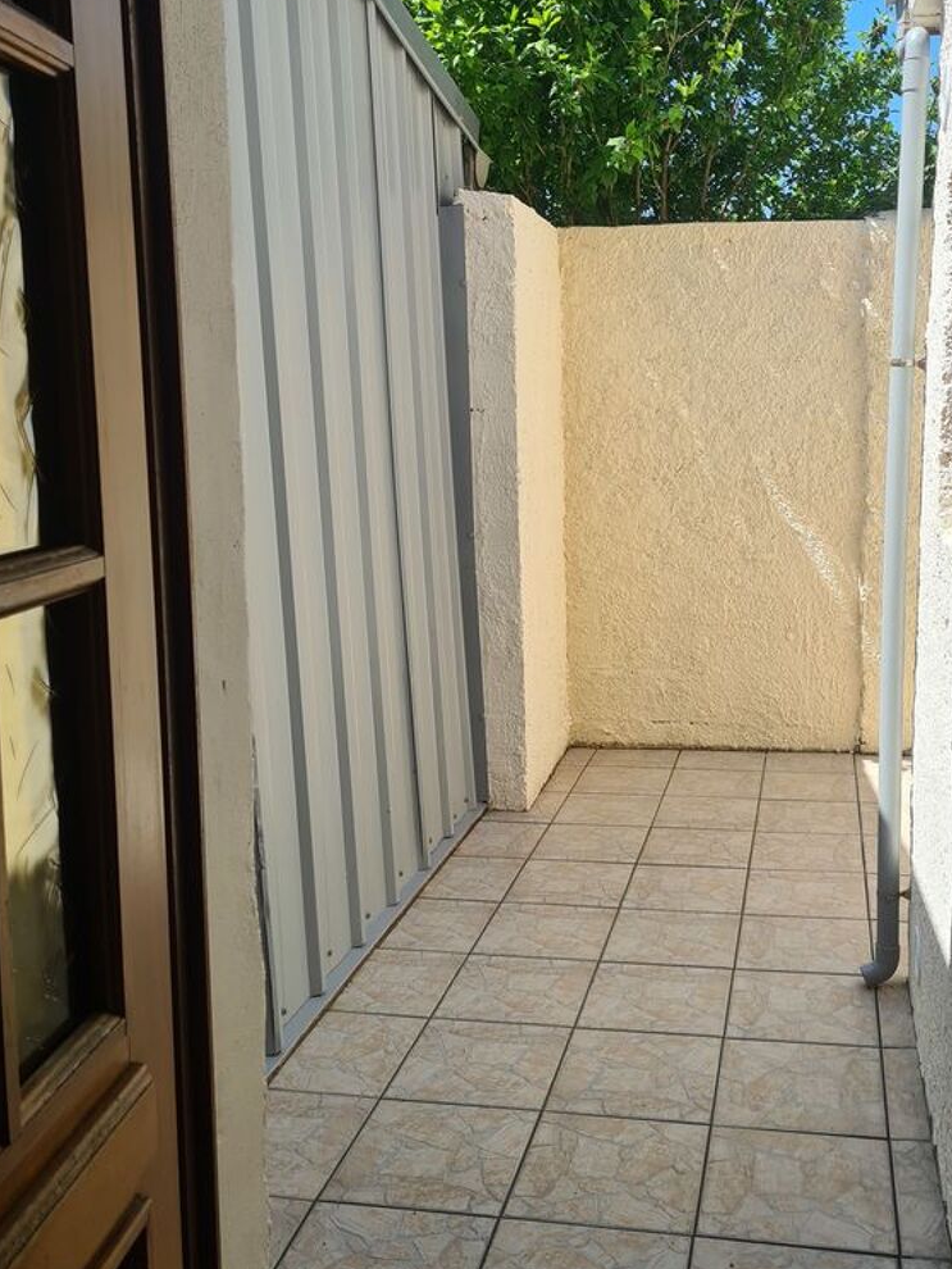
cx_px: 571
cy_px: 589
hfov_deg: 40.5
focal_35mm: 35
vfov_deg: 52.6
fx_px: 1283
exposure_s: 1/1560
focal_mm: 5.4
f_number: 1.8
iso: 50
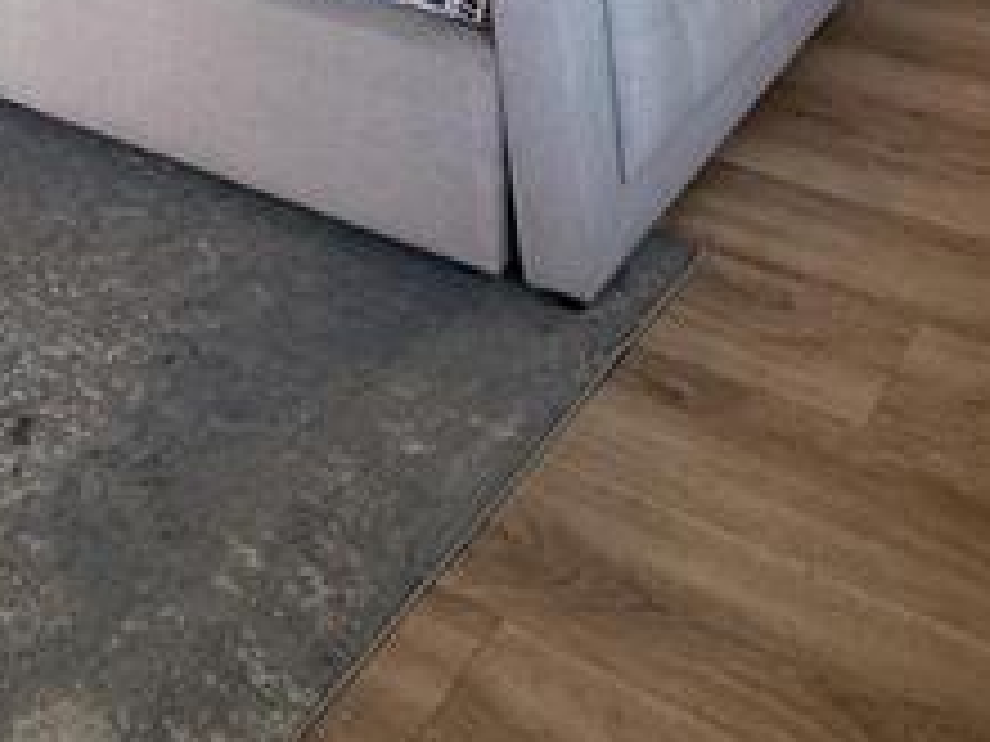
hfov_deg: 37.3
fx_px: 1459
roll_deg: +0.6
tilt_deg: -13.7
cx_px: 598
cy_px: -319
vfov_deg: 23.7
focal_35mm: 51
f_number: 2.2
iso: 320
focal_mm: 2.22
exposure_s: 1/100
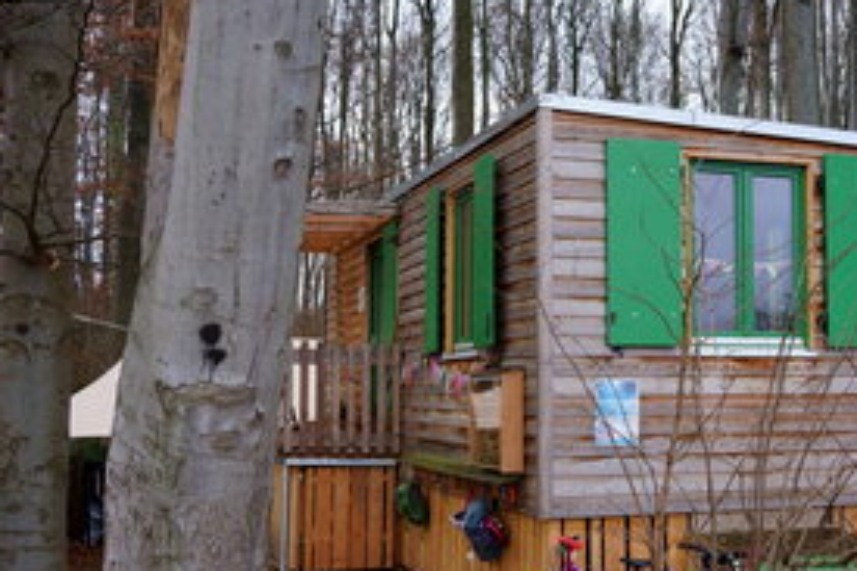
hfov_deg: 38.3
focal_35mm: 51
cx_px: 598
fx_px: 1213
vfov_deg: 26.4
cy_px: 304
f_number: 5
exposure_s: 1/80
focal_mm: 35
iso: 100
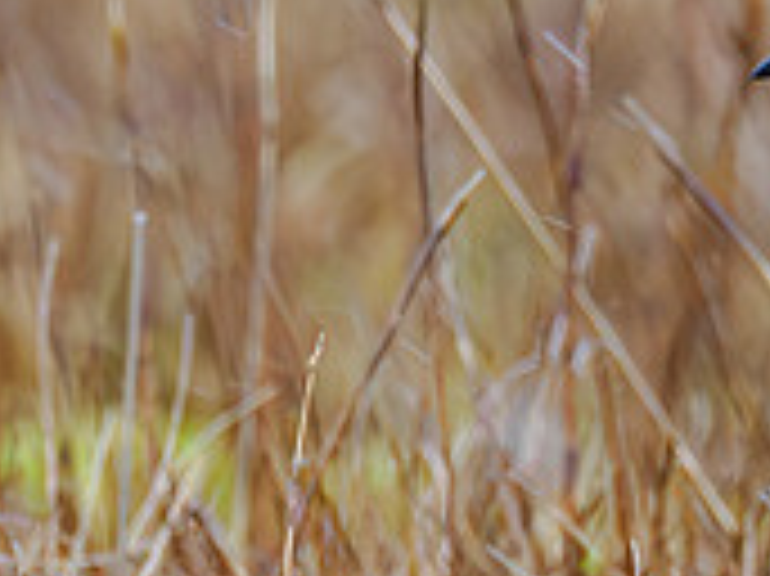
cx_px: 909
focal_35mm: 3764
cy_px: 580
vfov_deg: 0.4
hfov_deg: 0.5
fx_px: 83668
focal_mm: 420
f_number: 5.6
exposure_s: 1/800
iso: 5000
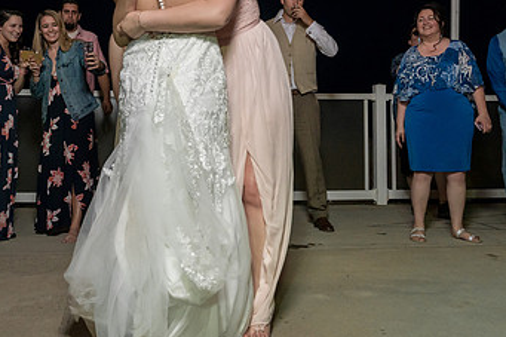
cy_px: 70
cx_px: 213
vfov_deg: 28.1
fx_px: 660
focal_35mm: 47
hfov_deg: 41.8
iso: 2000
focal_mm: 22
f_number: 5.6
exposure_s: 1/100
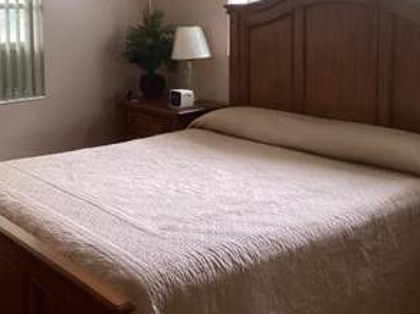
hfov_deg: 36.6
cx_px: 101
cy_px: 58
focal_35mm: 51
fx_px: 618
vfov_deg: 27.8
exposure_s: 1/60
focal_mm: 3.3
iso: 125
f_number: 2.4
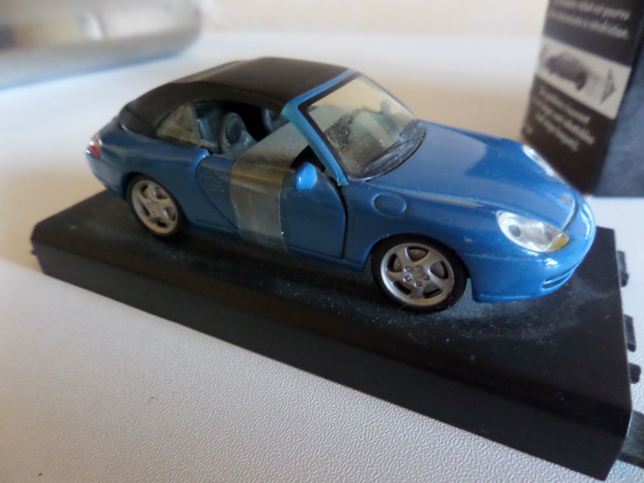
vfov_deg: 56.8
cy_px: 242
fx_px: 446
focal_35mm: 24
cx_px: 322
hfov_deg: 71.6
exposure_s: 1/20
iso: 400
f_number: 3.1
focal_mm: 4.3
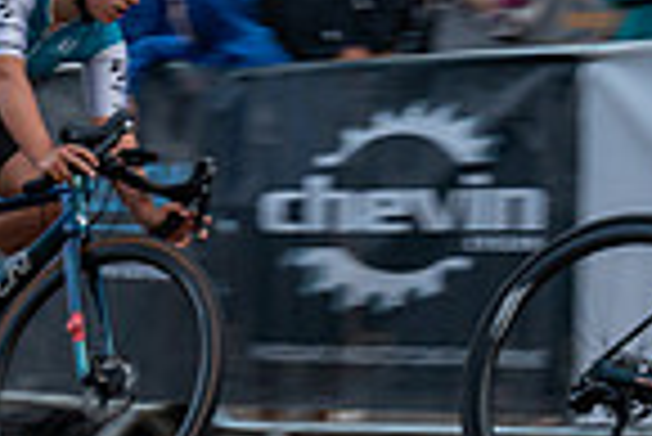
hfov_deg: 6.8
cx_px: -427
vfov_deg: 4.7
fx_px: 5348
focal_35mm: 295
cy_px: 146
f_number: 9
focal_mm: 74
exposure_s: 1/250
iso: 1000
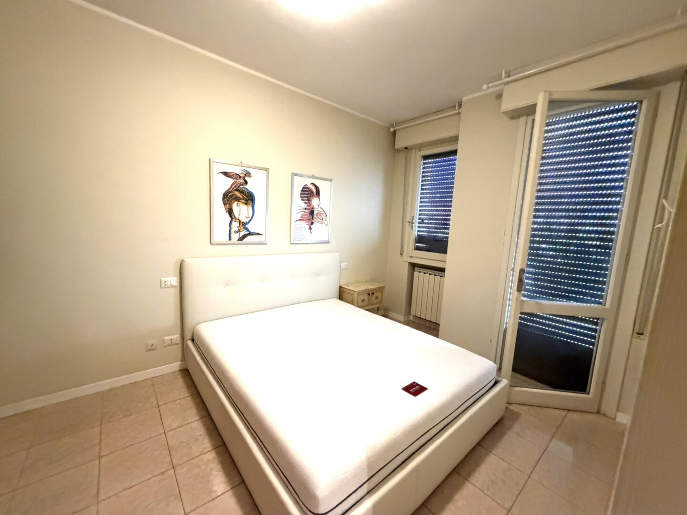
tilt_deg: -7.4
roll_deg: -4.4
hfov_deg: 102.1
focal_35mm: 14
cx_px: 344
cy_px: 258
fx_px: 278
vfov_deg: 85.7
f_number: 2.2
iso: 640
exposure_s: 1/50
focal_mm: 2.22
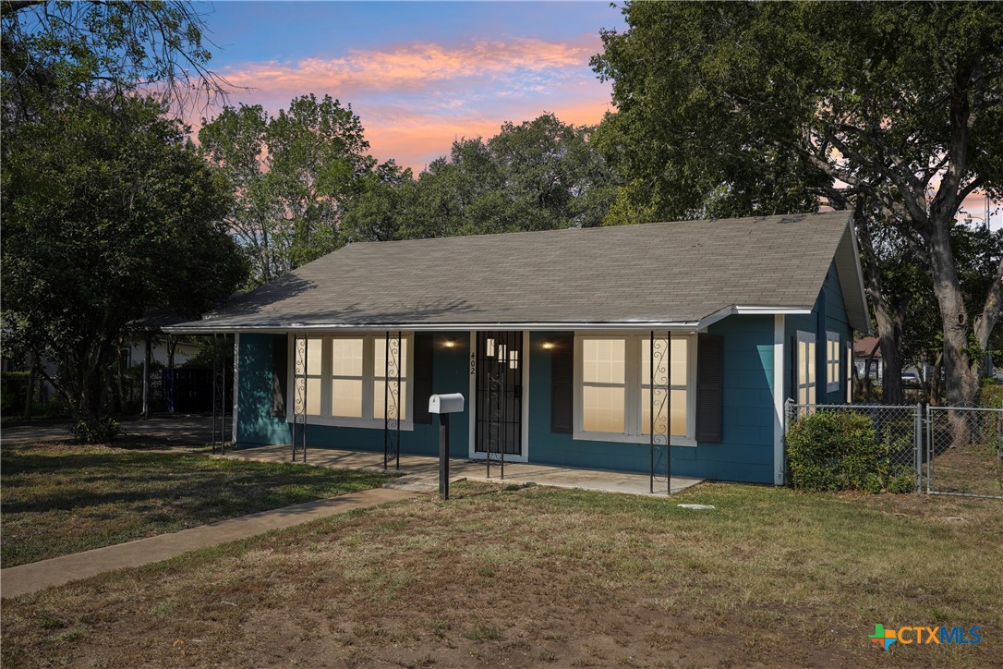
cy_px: 334
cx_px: 502
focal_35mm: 30
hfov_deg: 62.8
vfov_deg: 44.3
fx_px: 822
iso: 100
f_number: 8
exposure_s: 1/160
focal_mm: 29.5
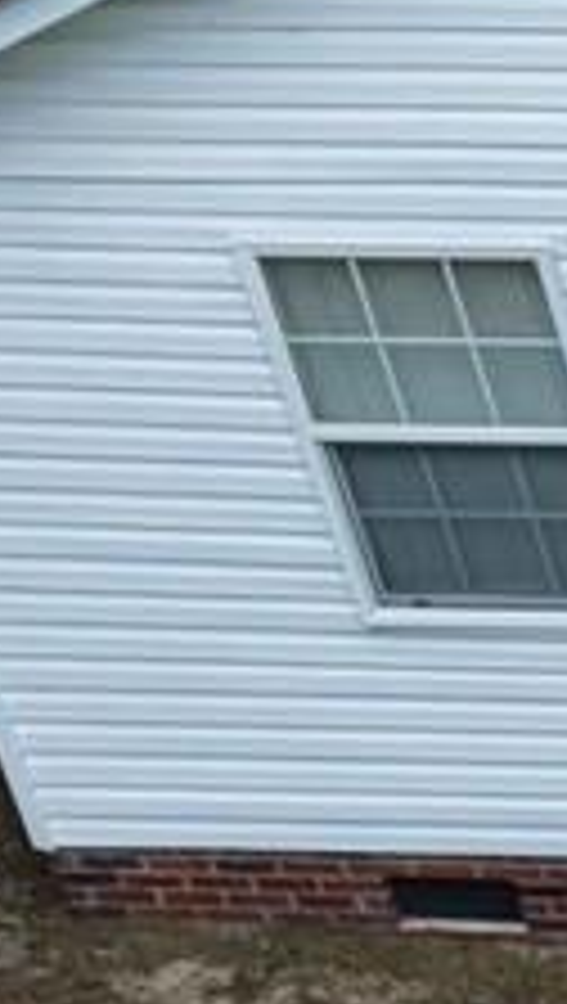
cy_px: 950
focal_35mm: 240
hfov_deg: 4.3
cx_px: 2916
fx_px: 6393
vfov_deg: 8.9
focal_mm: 8.67
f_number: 1.8
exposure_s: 1/50
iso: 150
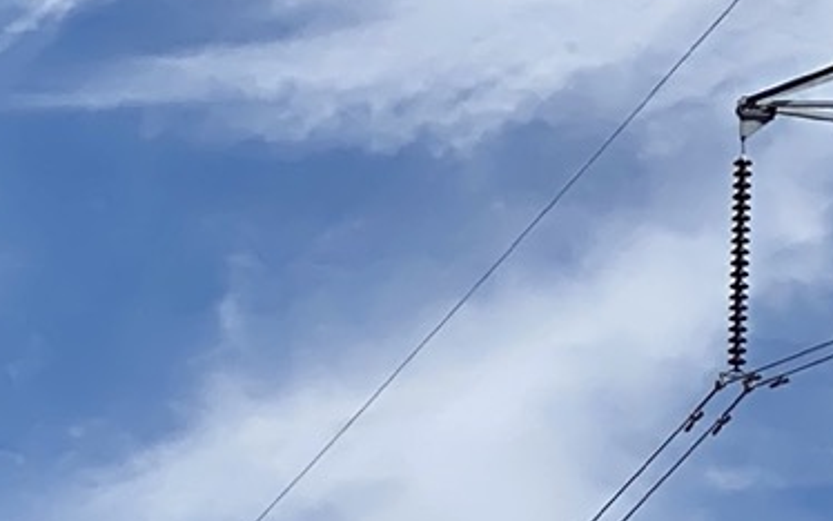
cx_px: 45
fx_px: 6427
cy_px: 1567
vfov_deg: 4.5
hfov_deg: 7.4
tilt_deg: +6.4
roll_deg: -0.2
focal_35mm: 283
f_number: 2
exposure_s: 1/2398
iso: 20
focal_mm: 6
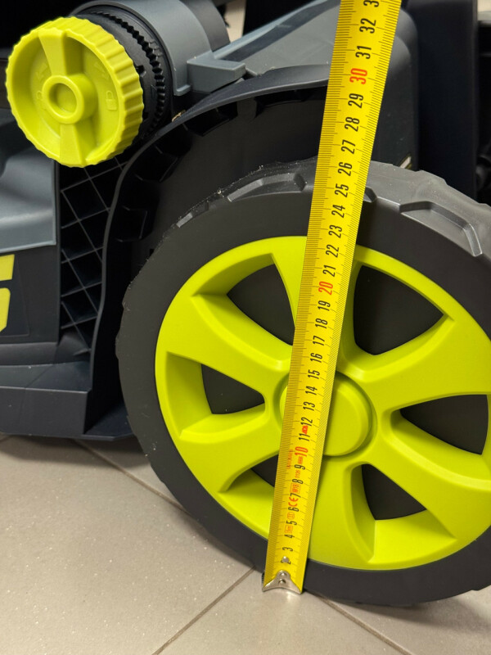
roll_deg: -5.1
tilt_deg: -29.5
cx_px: 246
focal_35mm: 48
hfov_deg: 30.3
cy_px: 328
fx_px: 908
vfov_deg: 39.7
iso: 200
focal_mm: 6.76
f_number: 1.78
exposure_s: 1/33
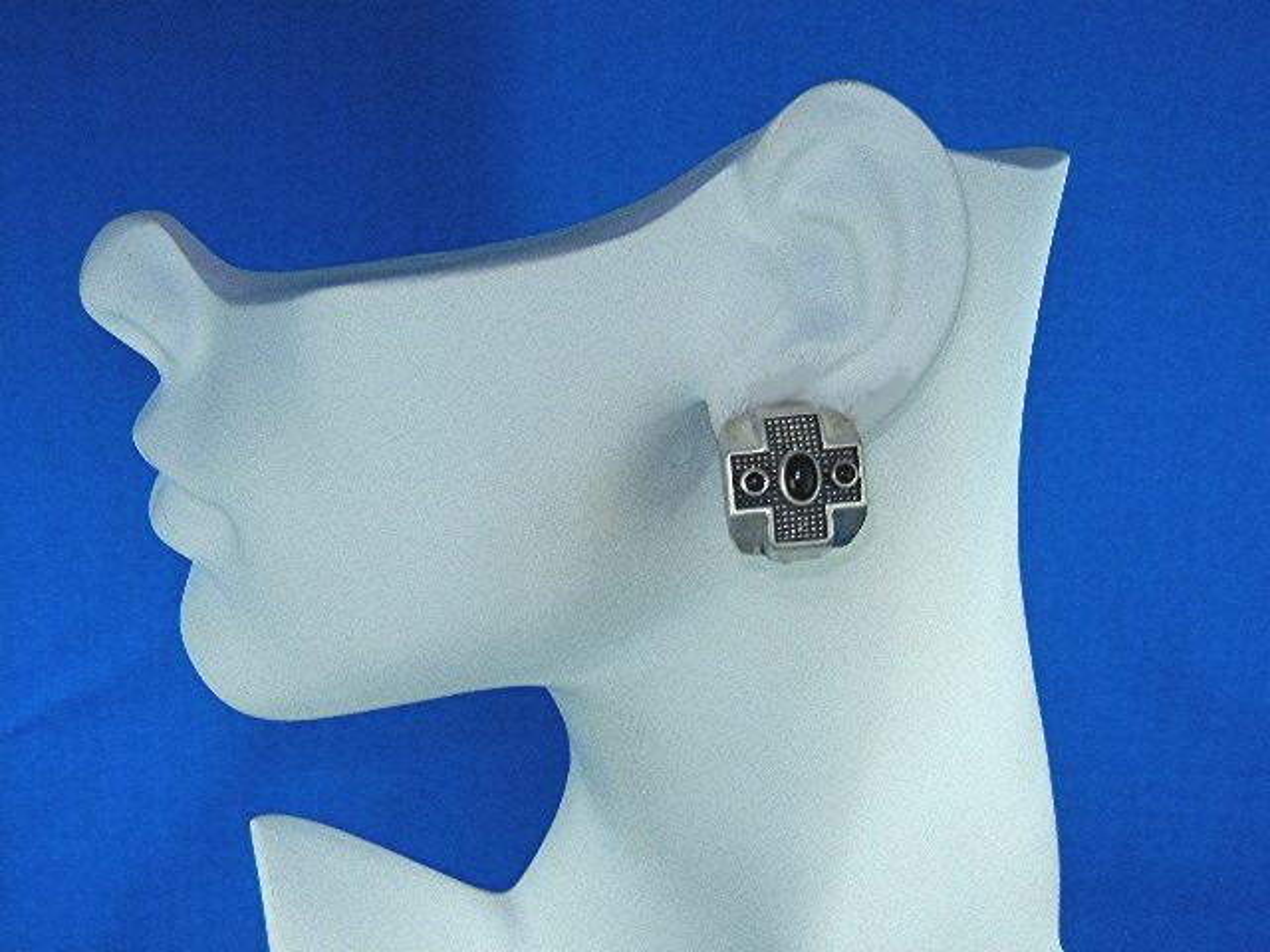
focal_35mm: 52
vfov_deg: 28.0
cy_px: 476
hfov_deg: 36.8
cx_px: 635
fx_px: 1908
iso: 431
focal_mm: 9.3
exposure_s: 1/30
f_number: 7.8
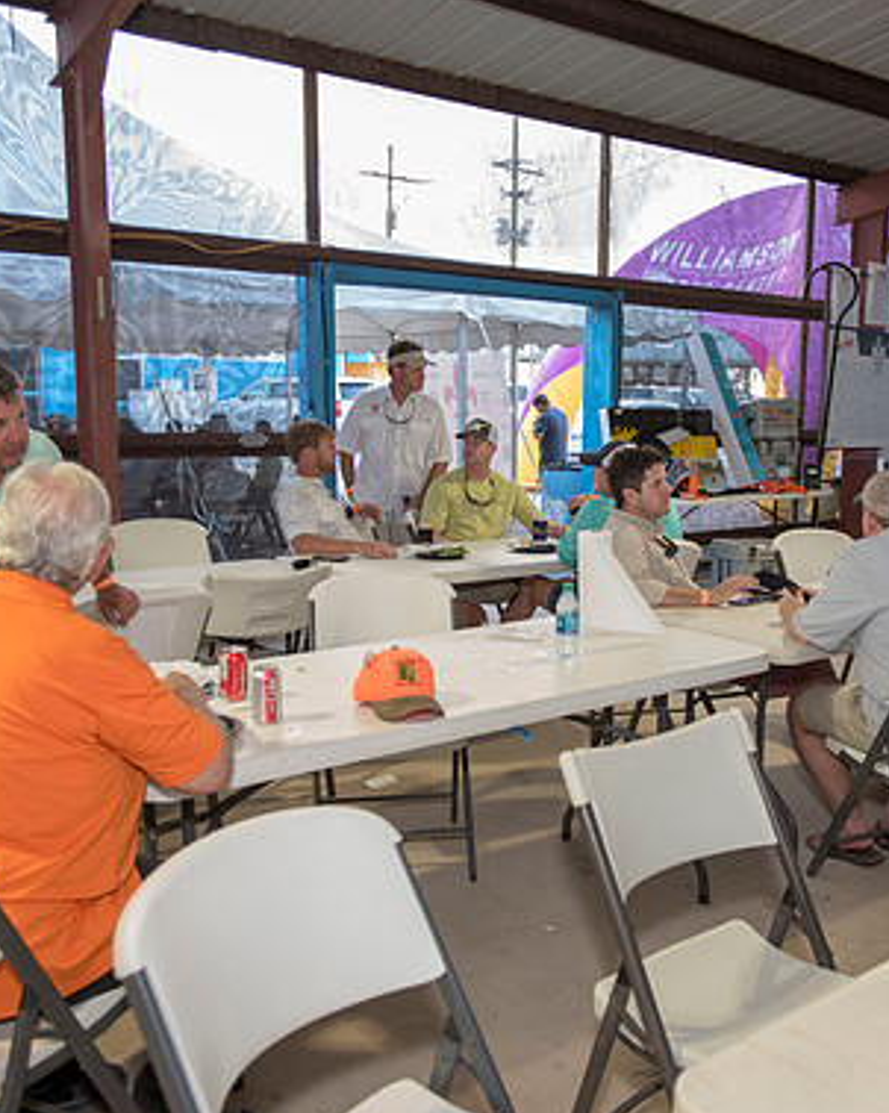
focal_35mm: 36
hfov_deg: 41.0
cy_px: 564
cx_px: 530
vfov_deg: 50.3
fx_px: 1185
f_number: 2.8
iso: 250
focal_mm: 25
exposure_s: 1/80
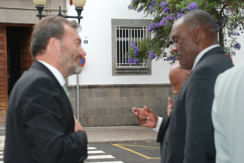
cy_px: 82
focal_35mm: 75
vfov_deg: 18.2
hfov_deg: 27.0
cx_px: 122
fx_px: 509
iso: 320
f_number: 6.3
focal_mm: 50
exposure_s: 1/200
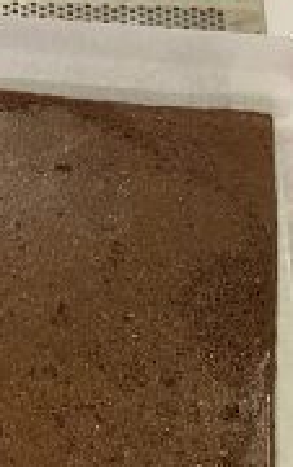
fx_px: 1299
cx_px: 357
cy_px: 410
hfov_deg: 12.5
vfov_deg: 20.0
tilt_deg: -59.5
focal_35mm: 102
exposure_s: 1/33
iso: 400
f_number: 1.8
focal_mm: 4.25
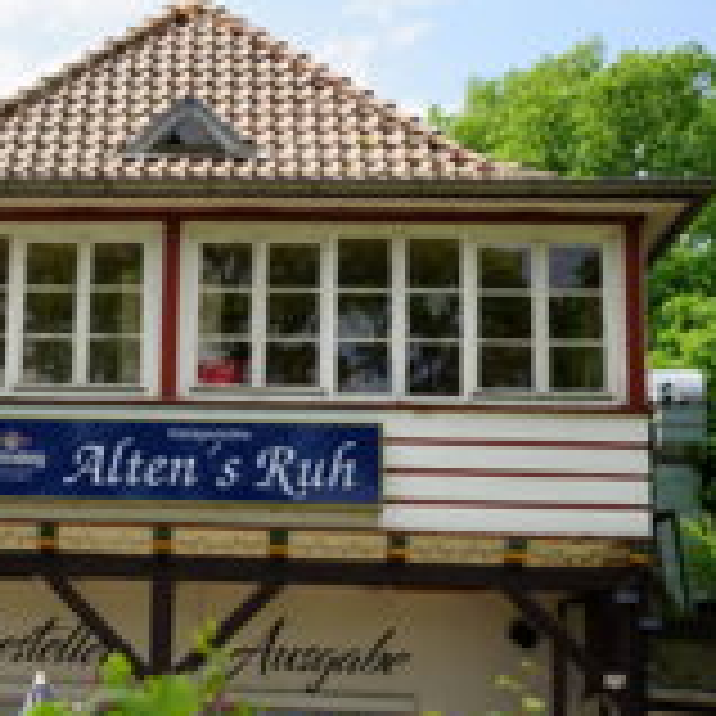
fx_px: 1755
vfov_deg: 23.0
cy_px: 412
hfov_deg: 22.3
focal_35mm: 75
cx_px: 18
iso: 100
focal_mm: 35
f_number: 3.5
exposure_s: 1/640
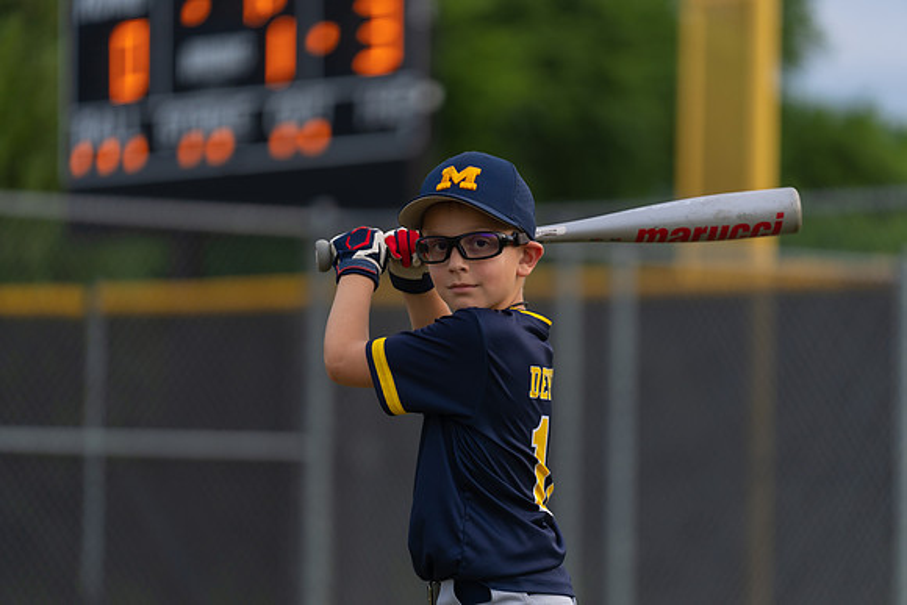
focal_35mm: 184
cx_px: 454
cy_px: 302
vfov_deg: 7.5
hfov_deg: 11.2
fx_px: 4637
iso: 250
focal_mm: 184
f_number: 2.8
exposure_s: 1/320
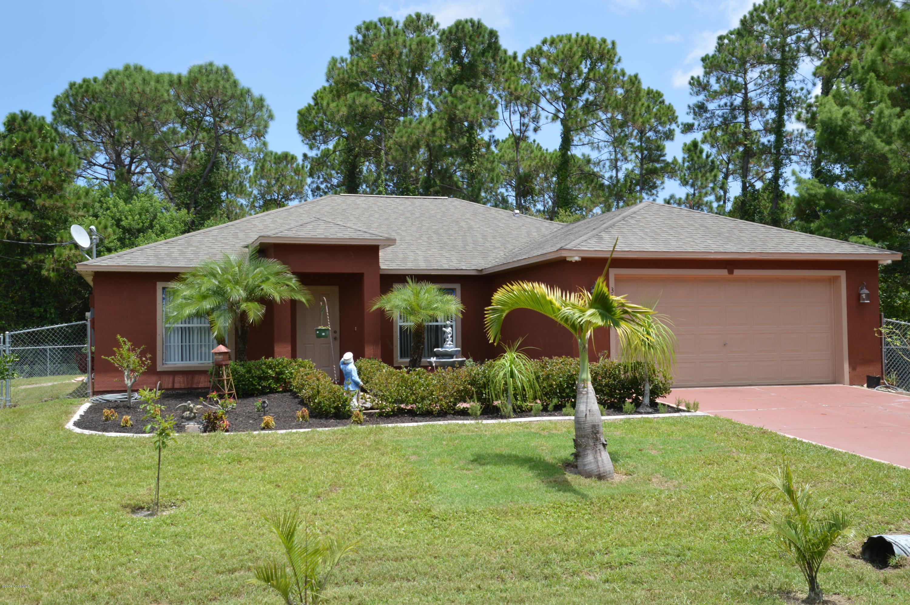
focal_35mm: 39
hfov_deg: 49.6
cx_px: 455
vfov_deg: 34.1
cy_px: 302
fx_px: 985
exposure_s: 1/250
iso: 100
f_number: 8
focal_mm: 26
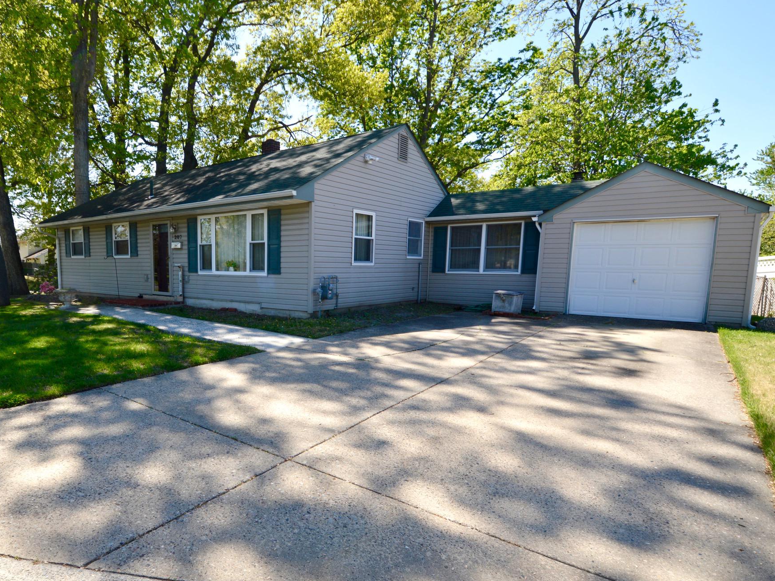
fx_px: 381
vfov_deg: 74.7
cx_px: 327
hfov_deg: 90.3
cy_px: 286
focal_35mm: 17
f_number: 6.3
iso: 100
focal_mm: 10
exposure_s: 1/160
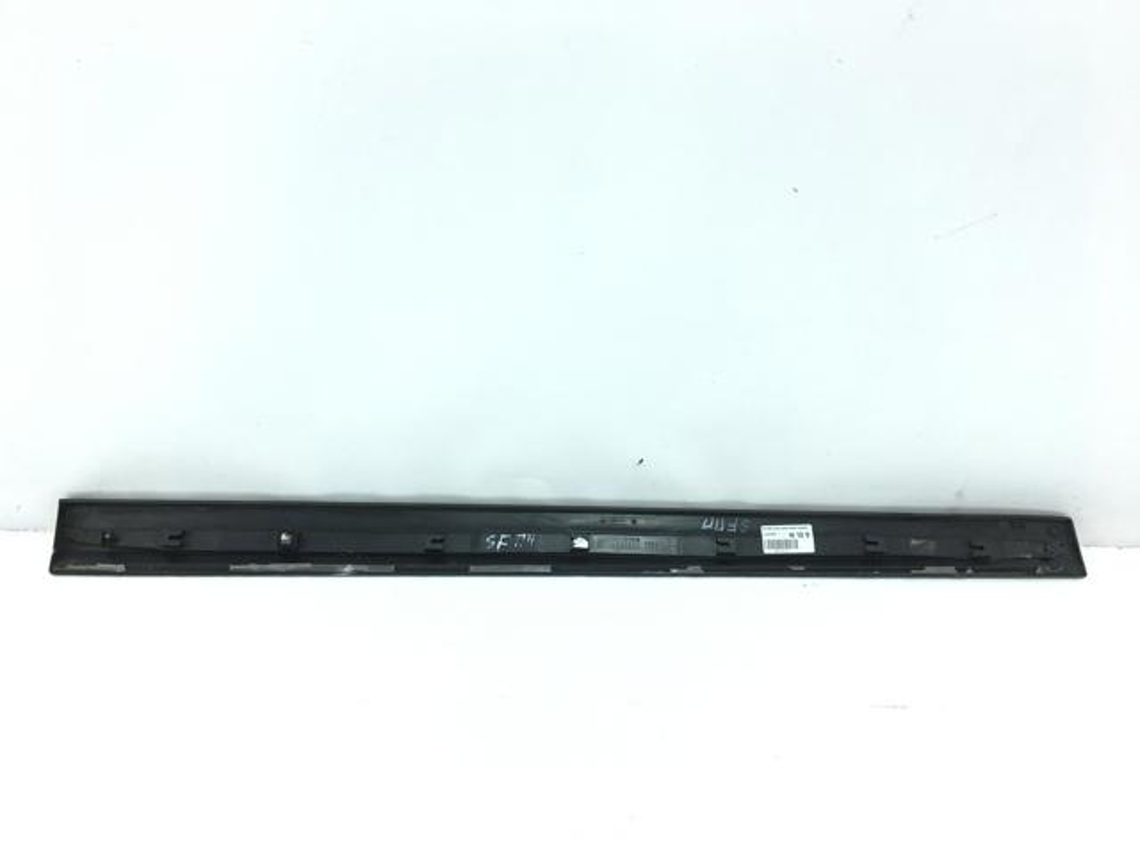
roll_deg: +0.9
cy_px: 428
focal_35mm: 29
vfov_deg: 48.2
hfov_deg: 61.7
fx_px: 955
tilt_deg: -33.7
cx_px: 570
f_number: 2.2
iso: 25
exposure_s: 1/222
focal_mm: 4.15
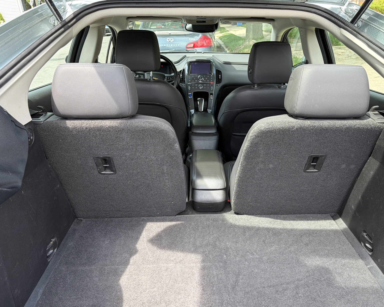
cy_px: 157
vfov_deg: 51.5
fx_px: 318
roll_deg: +3.3
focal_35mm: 28
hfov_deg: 62.1
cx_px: 210
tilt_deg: -24.0
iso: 50
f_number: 1.6
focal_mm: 5.96
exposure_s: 1/127
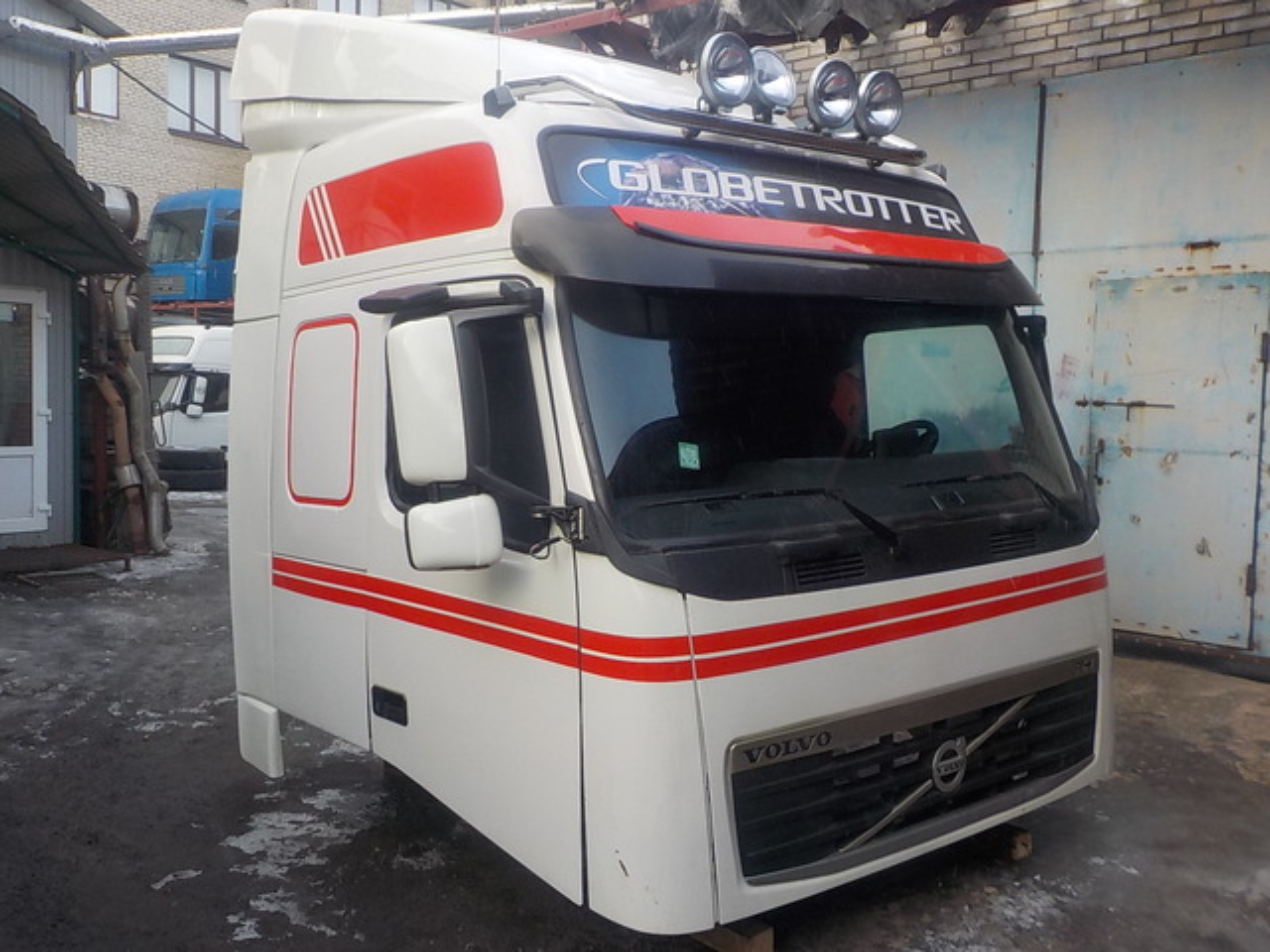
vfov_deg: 46.8
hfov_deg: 60.0
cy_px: 476
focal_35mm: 30
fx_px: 1101
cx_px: 635
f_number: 3.3
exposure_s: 1/160
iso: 125
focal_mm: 4.1
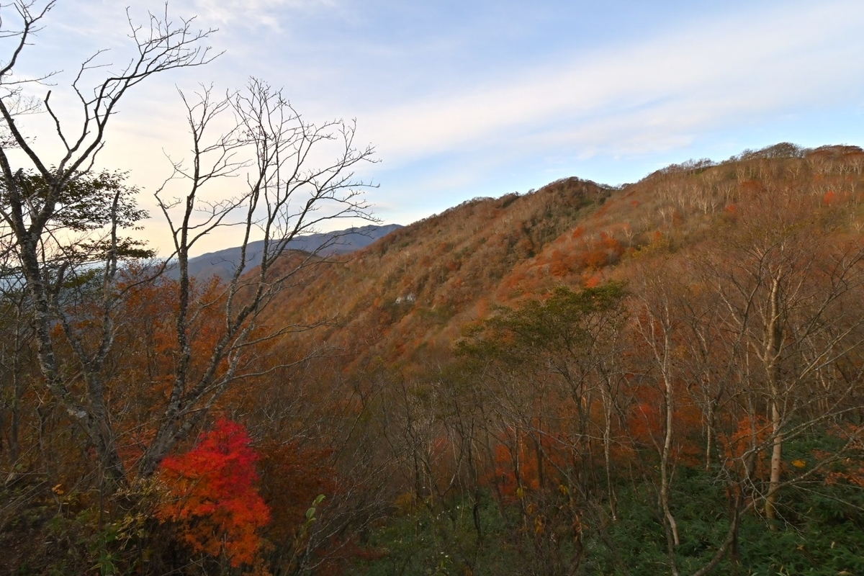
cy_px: 288
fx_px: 360
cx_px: 432
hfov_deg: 100.4
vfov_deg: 77.3
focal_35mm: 15
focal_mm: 10
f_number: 11
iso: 250
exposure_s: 1/160
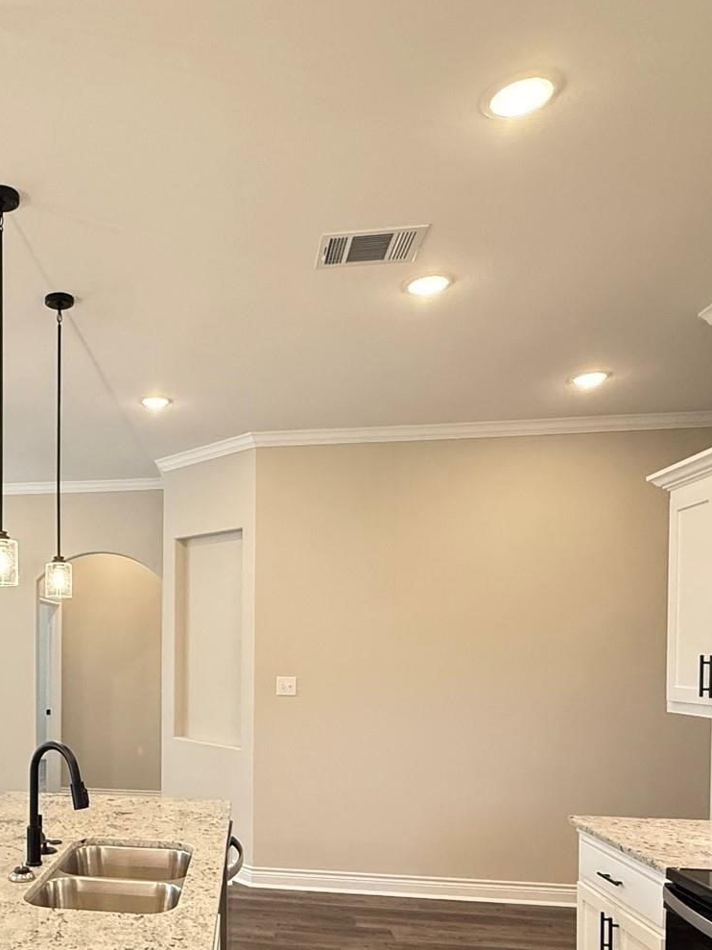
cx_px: 103
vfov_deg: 59.6
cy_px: 666
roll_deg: -0.1
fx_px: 795
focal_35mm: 29
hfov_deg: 44.8
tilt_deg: -0.6
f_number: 2.2
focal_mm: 2.22
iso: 640
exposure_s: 1/120
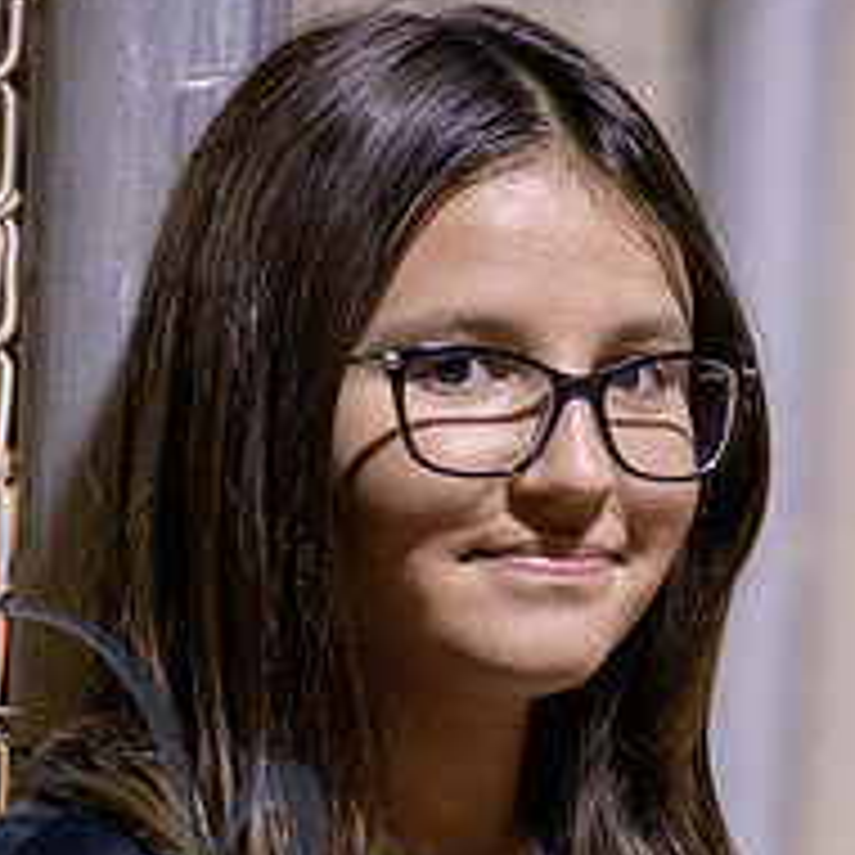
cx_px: 468
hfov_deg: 4.3
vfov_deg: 4.3
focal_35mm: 403
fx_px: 11262
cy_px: 950
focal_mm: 200
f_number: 5
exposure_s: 1/250
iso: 4000
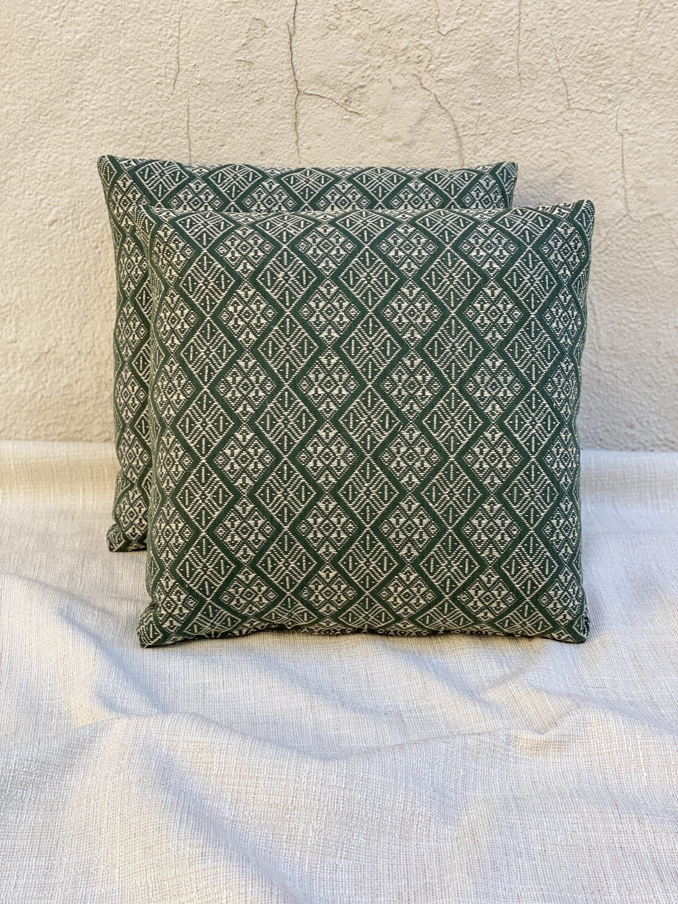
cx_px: 339
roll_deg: -0.3
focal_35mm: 52
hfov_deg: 28.0
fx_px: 1358
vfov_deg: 36.8
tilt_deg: -21.4
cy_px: 452
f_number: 2
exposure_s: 1/122
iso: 40
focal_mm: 6
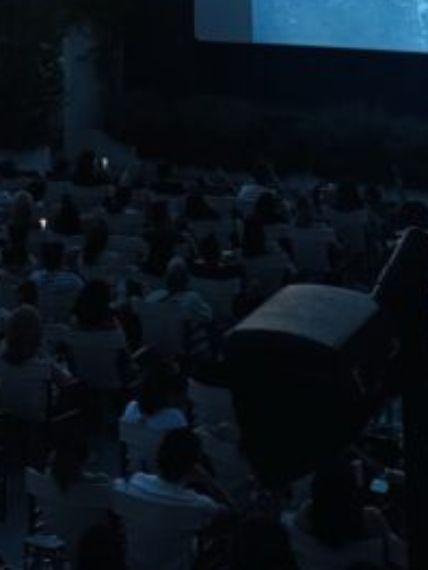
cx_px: 160
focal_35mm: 93
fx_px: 1533
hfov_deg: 15.9
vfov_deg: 18.2
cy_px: -337
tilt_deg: +7.4
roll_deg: +0.5
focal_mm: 6.76
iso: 400
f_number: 1.78
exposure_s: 1/60
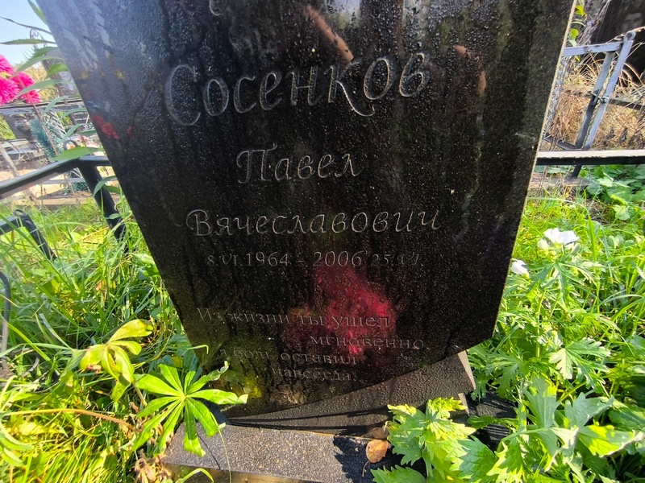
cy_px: 242
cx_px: 322
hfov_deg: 94.5
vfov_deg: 78.1
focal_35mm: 16
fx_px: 298
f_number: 2.2
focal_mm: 1.65
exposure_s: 1/120
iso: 50
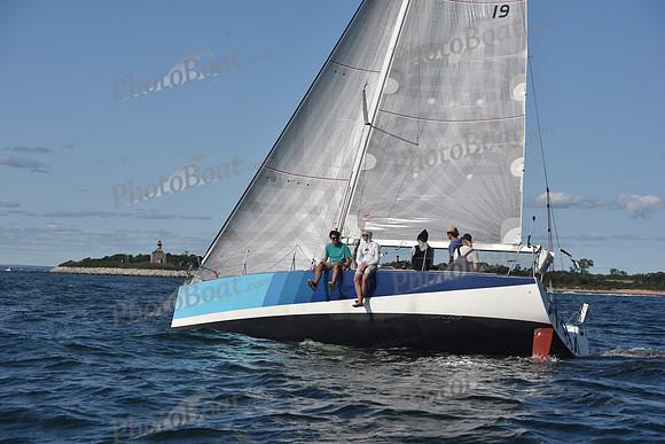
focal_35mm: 70
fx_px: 1293
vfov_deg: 19.5
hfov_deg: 28.8
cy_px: 222
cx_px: 332
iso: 250
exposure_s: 1/1000
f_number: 7.1
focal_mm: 70
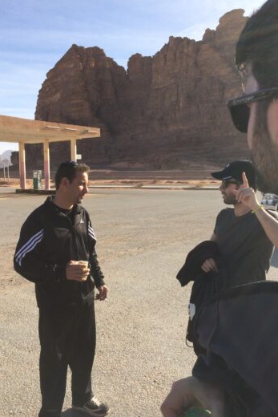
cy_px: 209
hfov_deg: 41.1
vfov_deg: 58.7
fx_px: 370
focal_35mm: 32
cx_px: 136
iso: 40
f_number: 2.2
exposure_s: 1/1642
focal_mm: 4.12
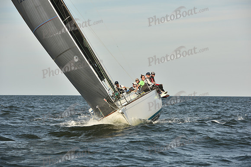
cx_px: 126
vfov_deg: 8.9
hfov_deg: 13.2
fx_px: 1081
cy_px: 84
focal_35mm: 155
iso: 250
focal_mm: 155
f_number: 8
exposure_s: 1/800
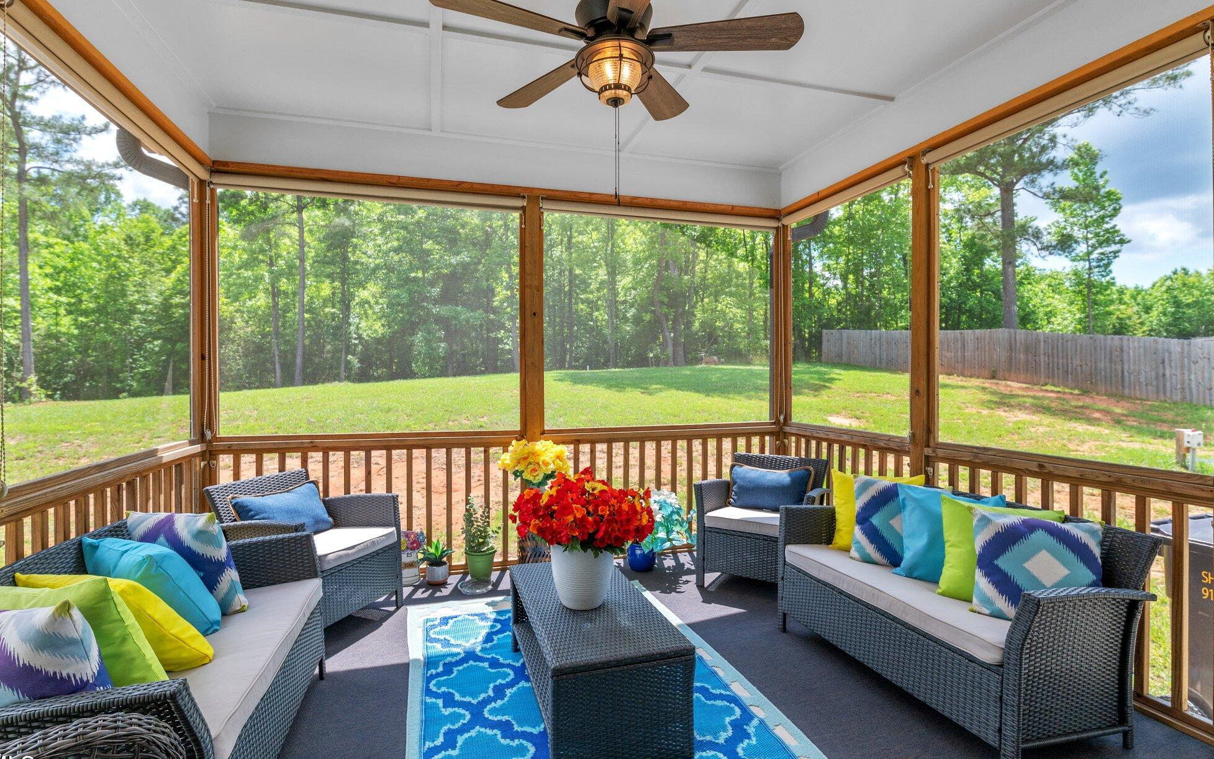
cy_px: 381
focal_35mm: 16
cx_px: 605
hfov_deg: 97.8
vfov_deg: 71.3
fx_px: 529
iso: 400
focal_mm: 15
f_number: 6.3
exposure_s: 1/500
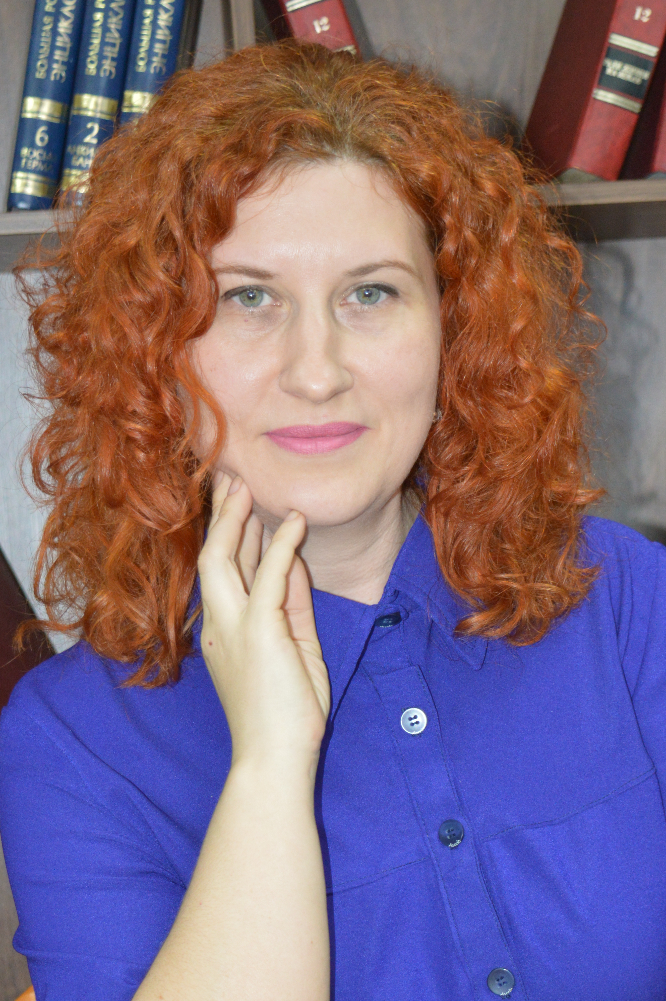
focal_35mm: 102
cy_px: 662
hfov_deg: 13.4
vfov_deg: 20.0
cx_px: 419
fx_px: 2829
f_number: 5
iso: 1100
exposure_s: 1/60
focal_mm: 45
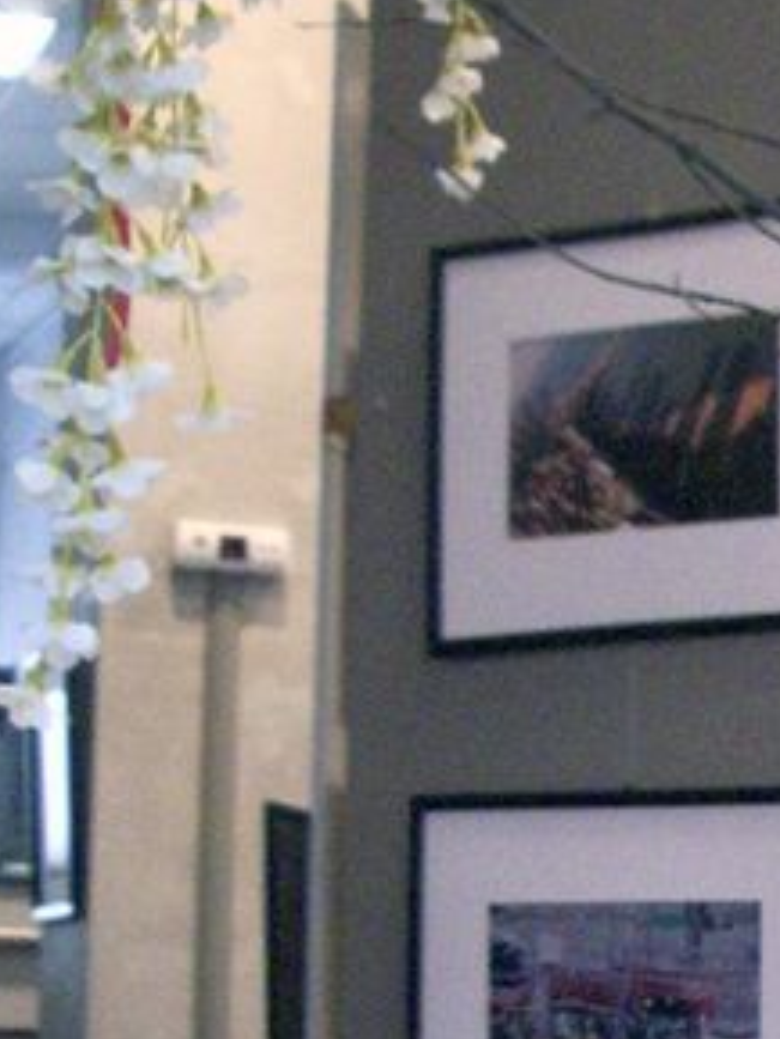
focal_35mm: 109
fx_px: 3272
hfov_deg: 13.1
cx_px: 1055
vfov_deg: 17.7
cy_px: 946
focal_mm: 5.8
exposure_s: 1/30
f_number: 2.6
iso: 320
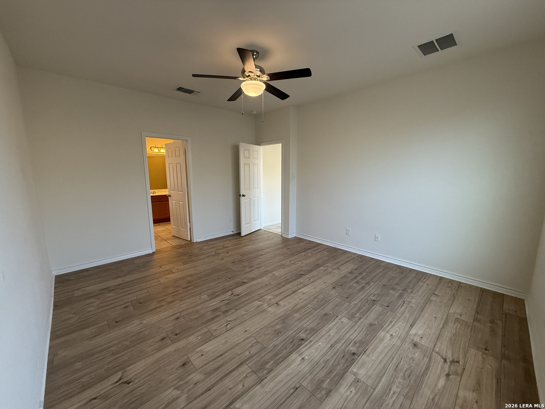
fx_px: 220
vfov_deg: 85.7
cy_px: 204
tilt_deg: -7.8
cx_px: 272
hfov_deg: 102.1
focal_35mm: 14
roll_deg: +0.3
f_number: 2.2
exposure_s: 1/120
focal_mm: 2.22
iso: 320
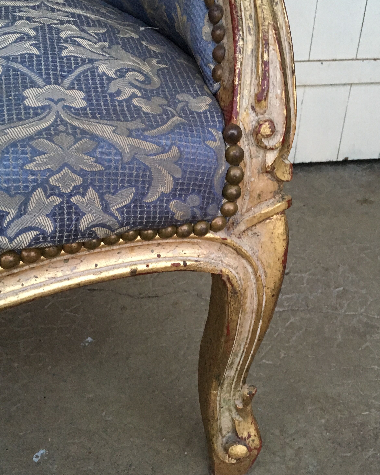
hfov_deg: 38.2
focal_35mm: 39
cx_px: 209
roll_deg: -3.1
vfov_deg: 46.8
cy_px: 250
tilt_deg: -32.4
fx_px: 548
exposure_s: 1/25
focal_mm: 4.15
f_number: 2.2
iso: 200
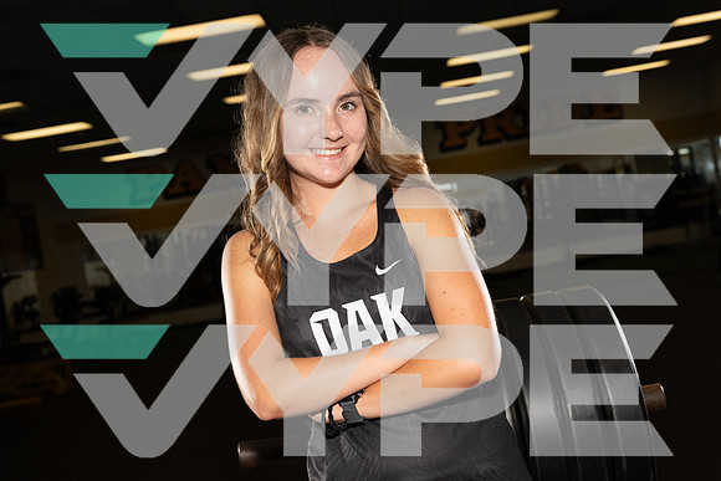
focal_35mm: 52
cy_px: 240
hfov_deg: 38.2
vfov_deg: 26.0
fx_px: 1042
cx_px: 360
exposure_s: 1/250
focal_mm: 52
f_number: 7.1
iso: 400
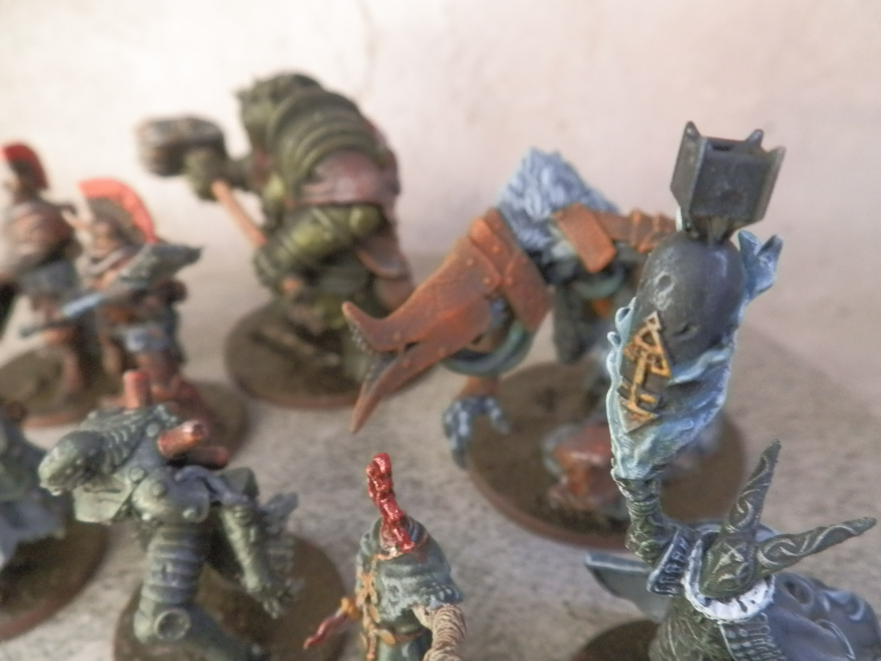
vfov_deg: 49.7
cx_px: 440
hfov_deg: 63.4
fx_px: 713
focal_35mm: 28
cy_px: 330
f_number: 3.1
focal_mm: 5
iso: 400
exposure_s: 1/60
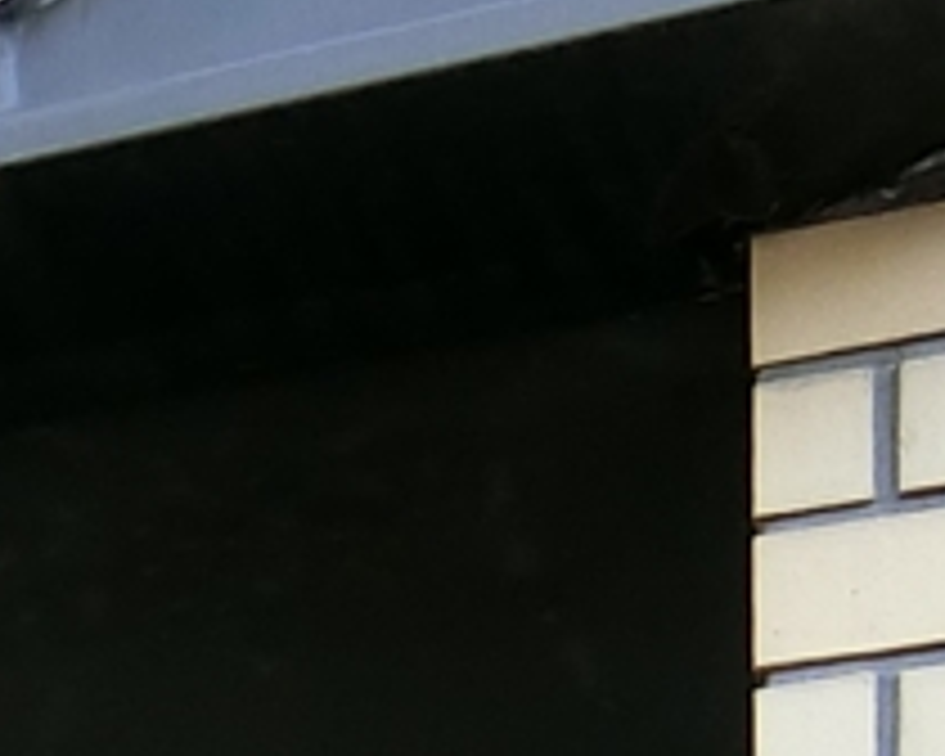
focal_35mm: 141
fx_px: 3944
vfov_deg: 9.5
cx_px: -572
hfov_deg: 12.8
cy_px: 1912
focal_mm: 4.06
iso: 125
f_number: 2.7
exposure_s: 1/125
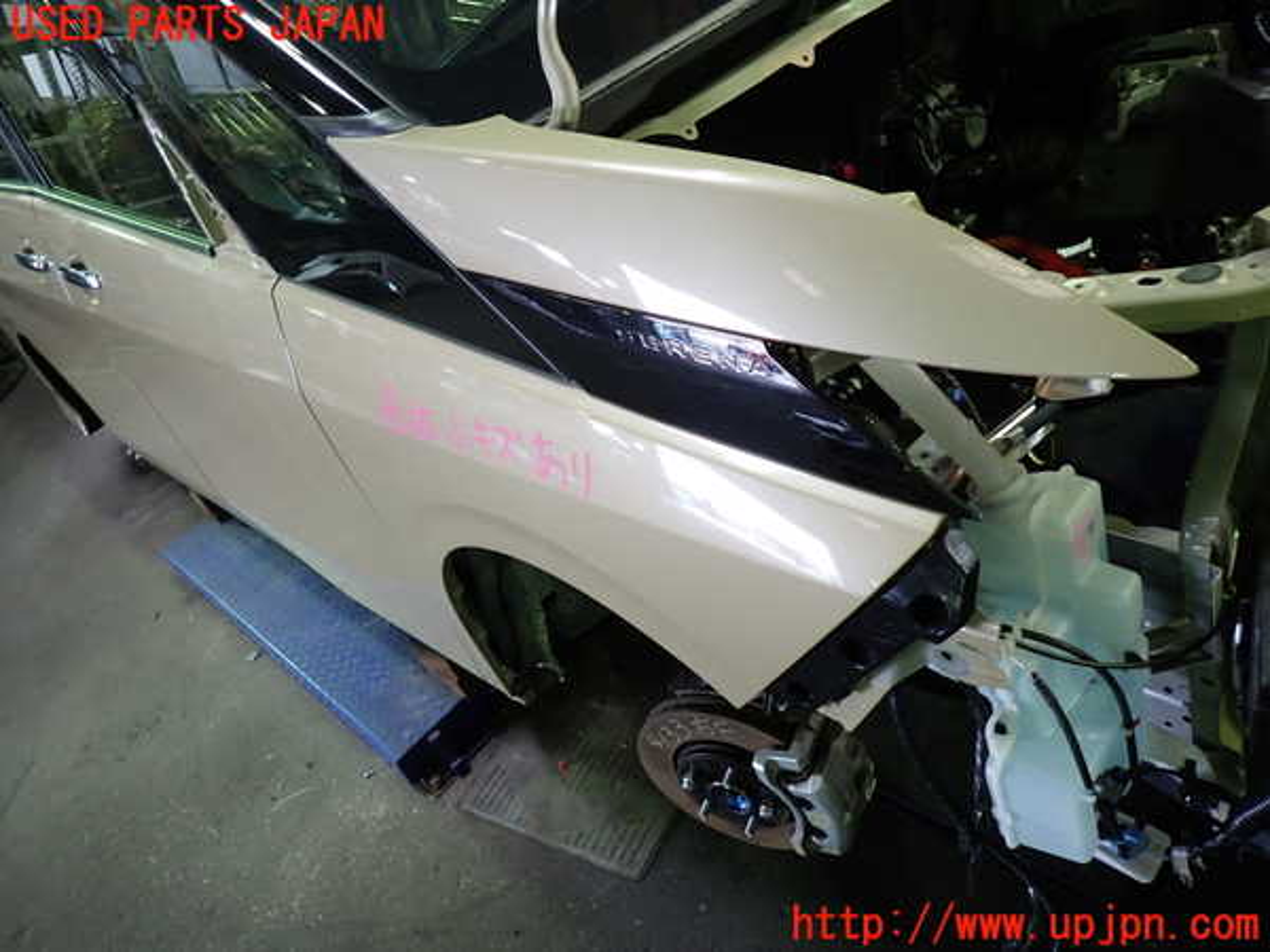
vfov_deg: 54.9
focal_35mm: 25
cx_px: 635
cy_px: 476
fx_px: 917
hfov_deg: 69.4
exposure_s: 1/40
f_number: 2
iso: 200
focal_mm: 4.5
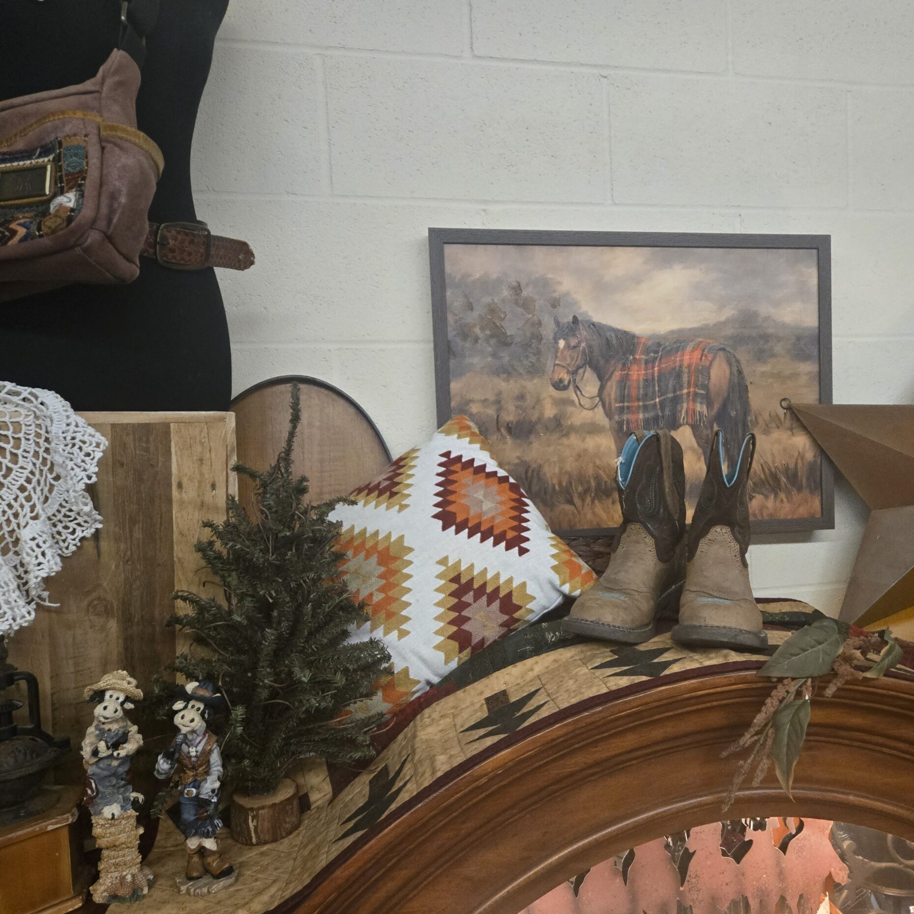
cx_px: 598
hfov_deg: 56.3
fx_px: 836
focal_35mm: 28
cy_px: 470
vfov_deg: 57.3
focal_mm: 5.4
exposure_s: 1/120
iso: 500
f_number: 1.8
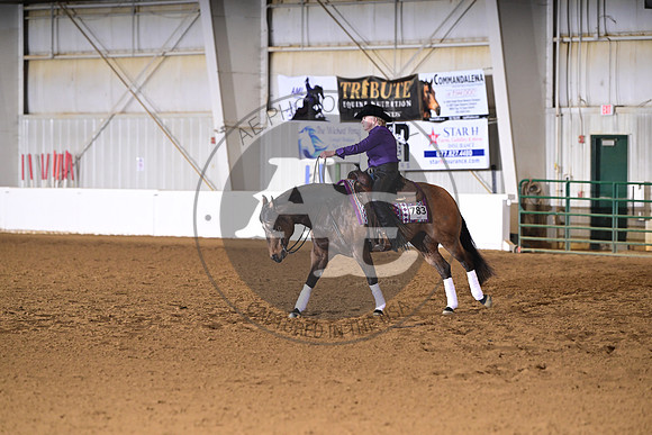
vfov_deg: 6.9
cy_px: 218
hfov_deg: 10.3
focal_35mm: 200
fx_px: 3623
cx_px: 326
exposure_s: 1/200
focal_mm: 200
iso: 2500
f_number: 4.5
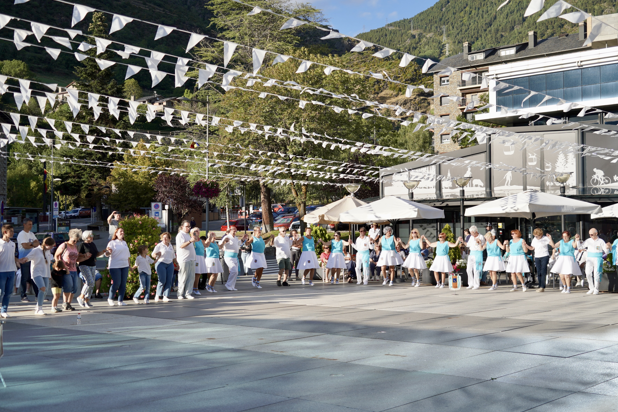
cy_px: 198
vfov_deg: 31.2
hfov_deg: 45.4
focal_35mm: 43
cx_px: 333
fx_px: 738
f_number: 4.5
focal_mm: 39
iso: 100
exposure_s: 1/500
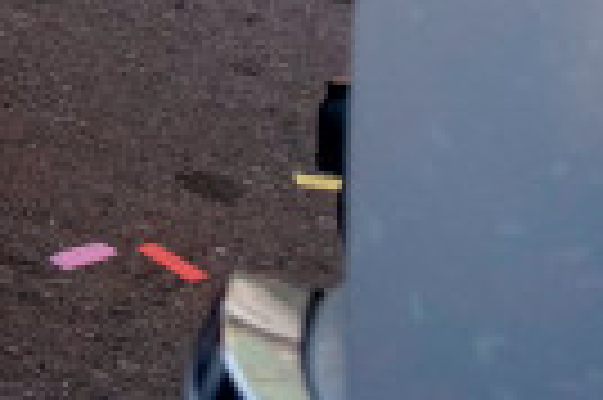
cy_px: -912
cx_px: -1179
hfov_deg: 9.8
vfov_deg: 7.3
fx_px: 2693
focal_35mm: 161
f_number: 3.6
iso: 800
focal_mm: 16
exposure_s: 1/400
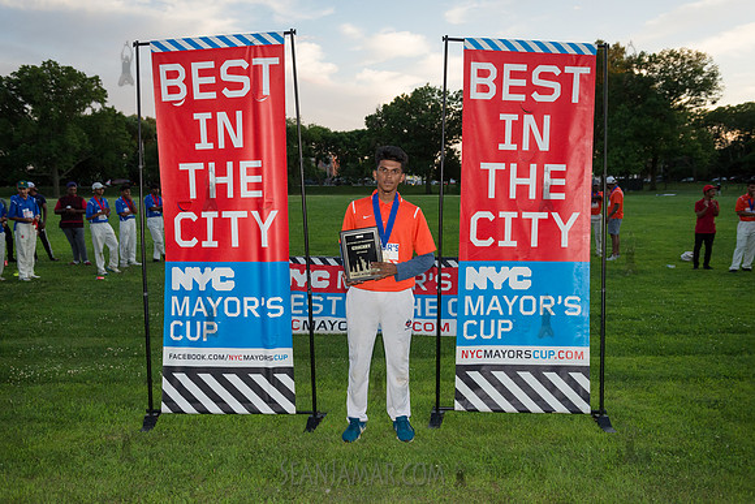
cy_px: 252
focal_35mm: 32
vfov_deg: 41.1
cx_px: 378
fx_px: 671
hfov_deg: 58.7
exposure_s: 1/2000
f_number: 4
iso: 1600
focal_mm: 32
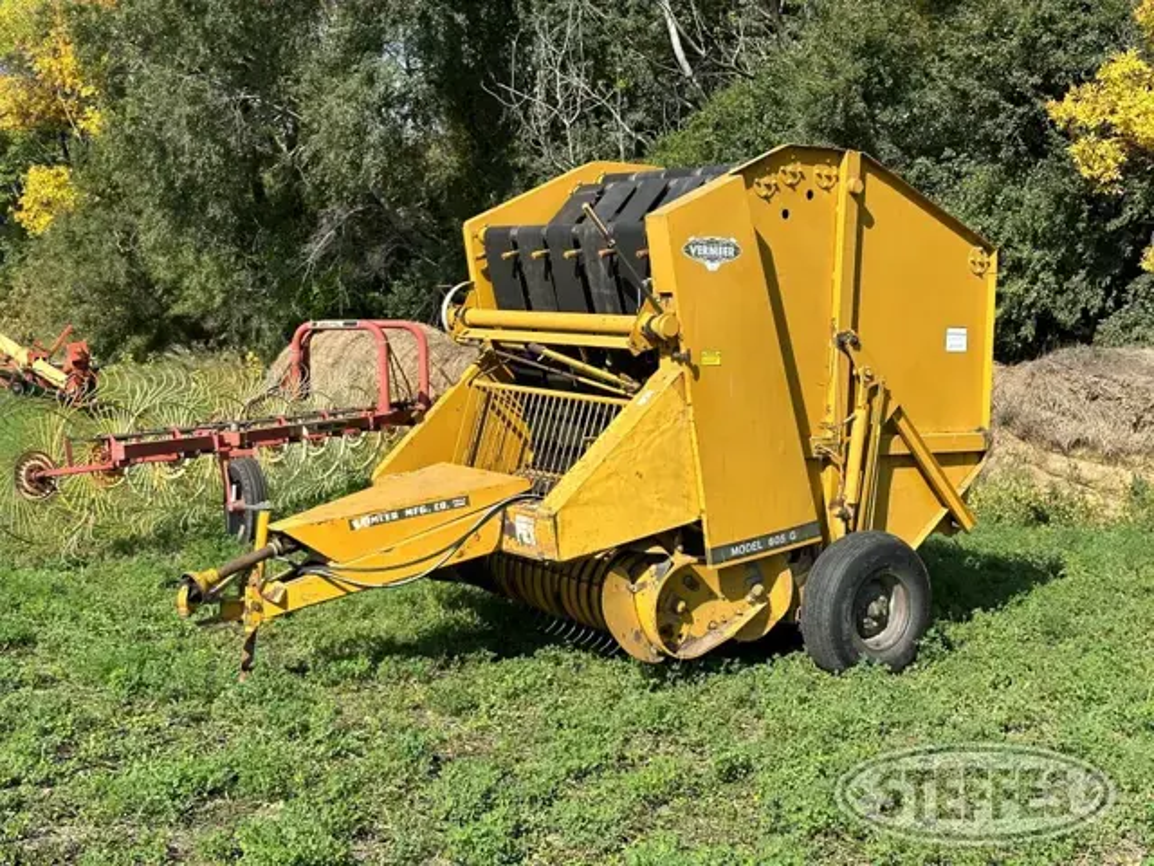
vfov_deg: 30.3
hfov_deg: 39.7
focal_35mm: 48
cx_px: 577
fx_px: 1600
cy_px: 433
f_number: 1.78
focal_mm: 6.86
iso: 64
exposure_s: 1/2809
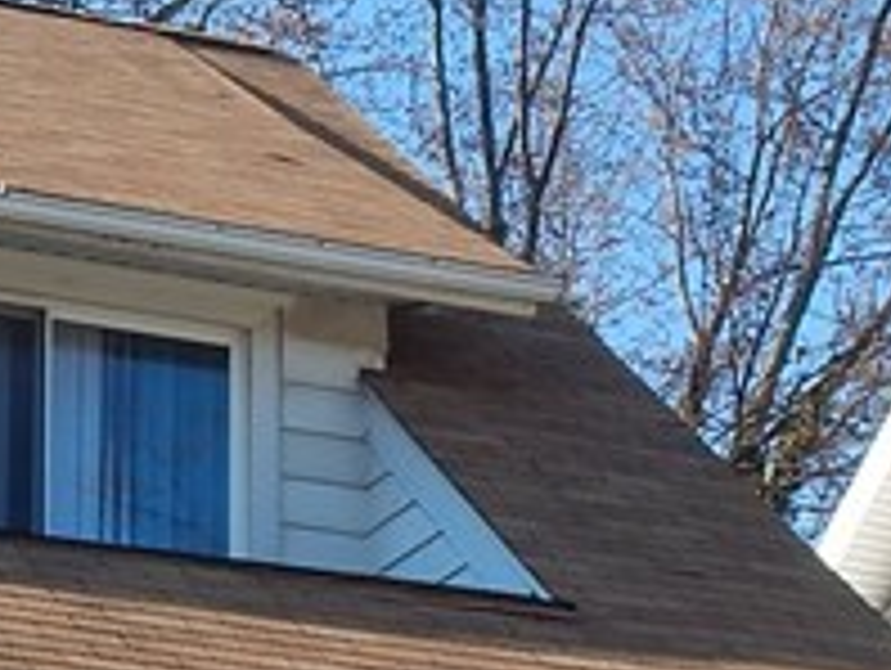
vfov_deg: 9.0
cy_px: 1052
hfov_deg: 12.2
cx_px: 72
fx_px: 4123
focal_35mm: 160
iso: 125
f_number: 3.2
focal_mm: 5.6
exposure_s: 1/640
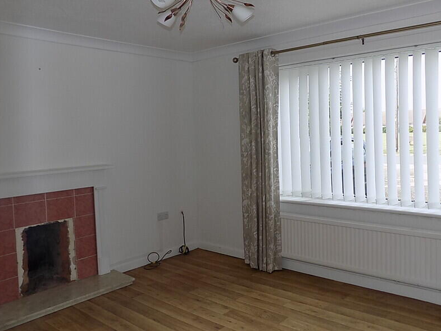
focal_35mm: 30
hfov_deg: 59.5
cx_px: 264
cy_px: 152
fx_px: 382
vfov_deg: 46.8
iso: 80
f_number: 3.1
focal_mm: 4
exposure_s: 1/125
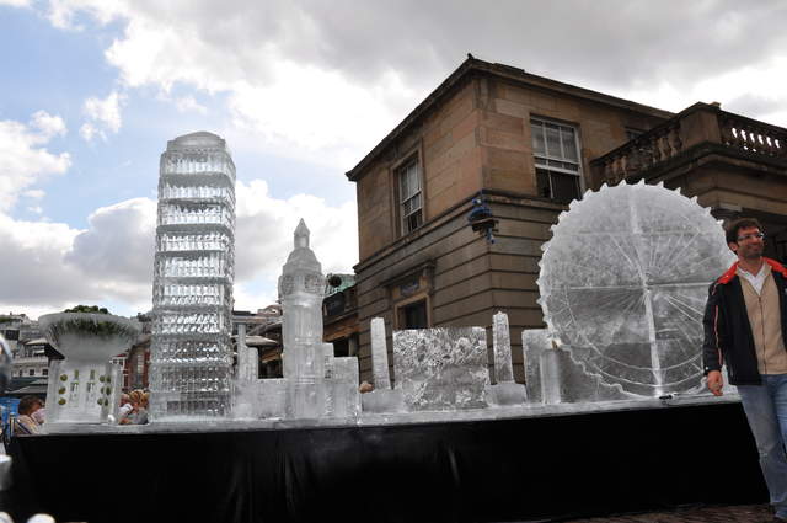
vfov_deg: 47.8
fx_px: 589
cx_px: 394
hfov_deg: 67.4
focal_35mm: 27
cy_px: 262
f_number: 13
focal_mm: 18
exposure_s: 1/200
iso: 200
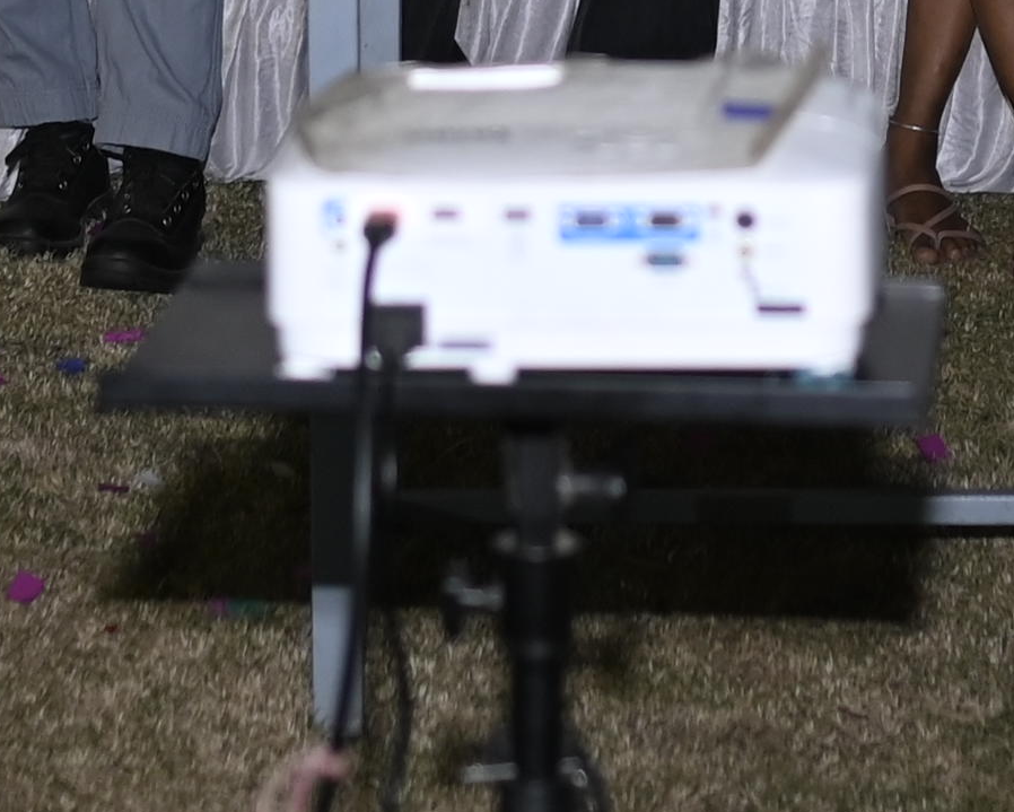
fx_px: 6634
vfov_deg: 6.6
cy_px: -1155
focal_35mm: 221
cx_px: 872
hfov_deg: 8.7
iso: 400
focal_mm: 35
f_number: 2.2
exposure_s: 1/125
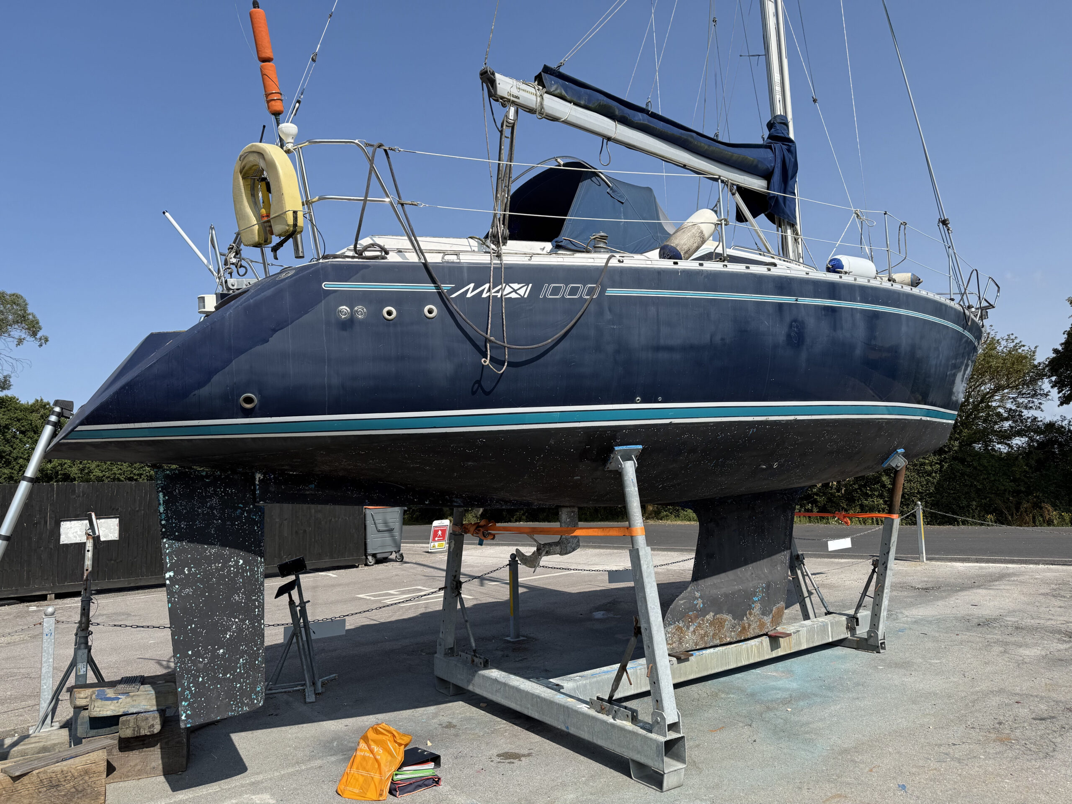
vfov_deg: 56.8
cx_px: 536
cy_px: 402
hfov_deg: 71.6
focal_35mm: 24
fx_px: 743
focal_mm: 6.8
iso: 80
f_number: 1.8
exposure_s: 1/4405
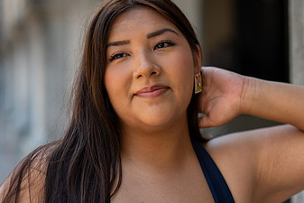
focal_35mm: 86
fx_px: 726
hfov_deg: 23.5
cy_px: 101
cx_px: 217
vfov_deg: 15.9
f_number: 1.6
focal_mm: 50
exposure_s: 1/3200
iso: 200
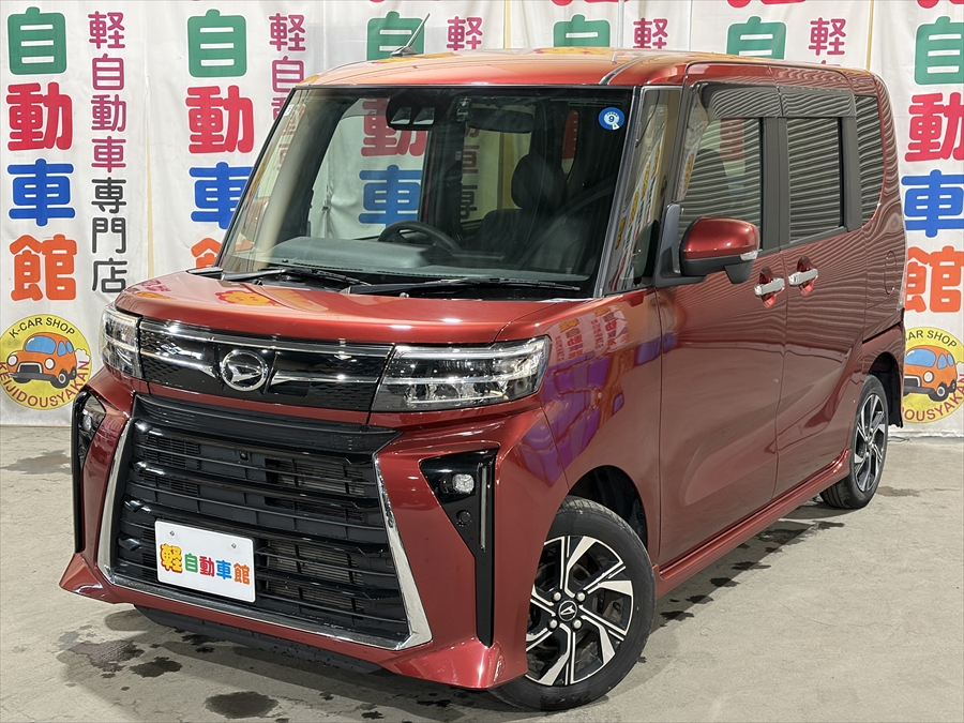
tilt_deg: -8.7
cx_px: 482
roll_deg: -0.3
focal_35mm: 52
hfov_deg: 36.8
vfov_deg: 28.0
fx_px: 1448
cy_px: 362
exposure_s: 1/33
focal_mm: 5.96
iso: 160
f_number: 1.6
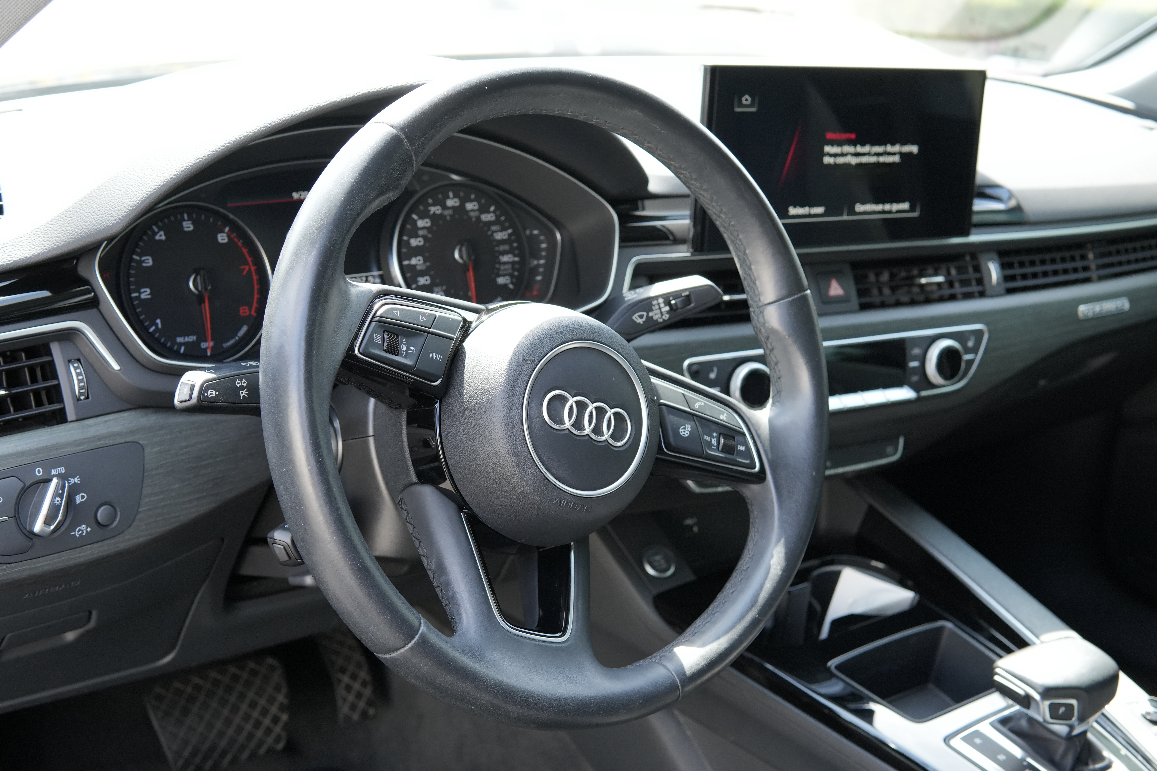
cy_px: 386
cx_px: 578
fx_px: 1446
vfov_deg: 29.9
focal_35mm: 45
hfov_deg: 43.6
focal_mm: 30
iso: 640
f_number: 4
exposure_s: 1/250
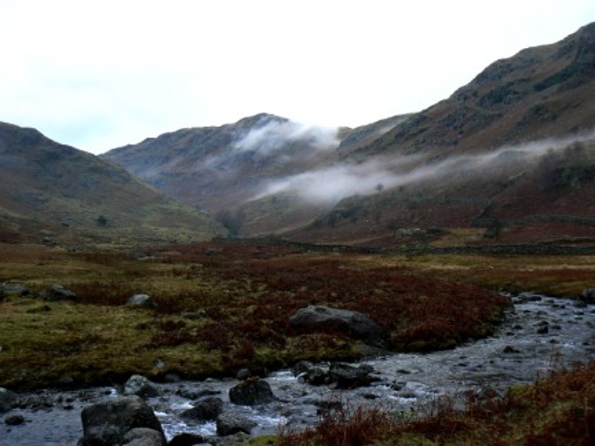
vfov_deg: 39.7
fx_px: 619
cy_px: 223
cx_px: 298
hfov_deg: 51.4
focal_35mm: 36
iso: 80
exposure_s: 1/60
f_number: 4
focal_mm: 6
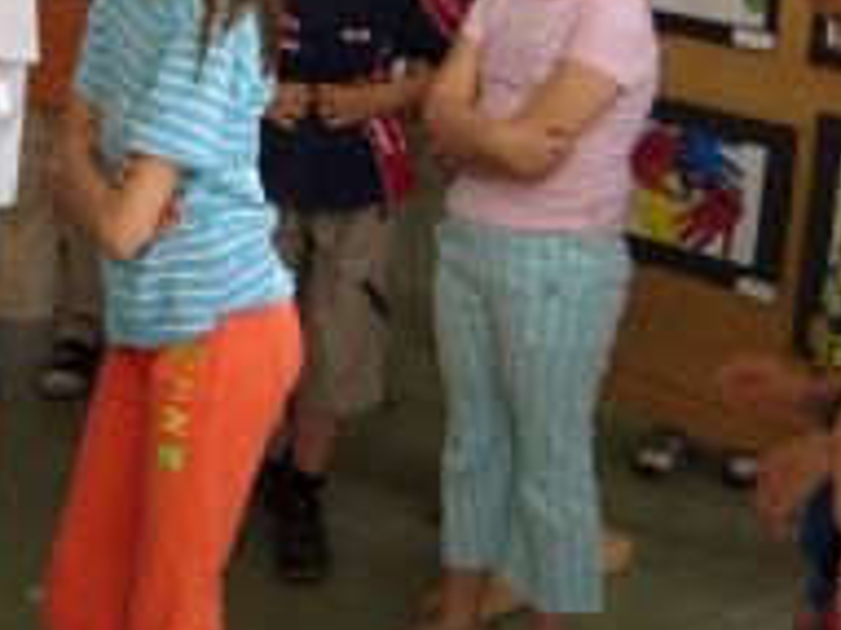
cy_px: 37
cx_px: 167
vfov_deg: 18.7
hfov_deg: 24.9
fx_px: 1870
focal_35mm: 77
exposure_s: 1/100
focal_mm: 5.8
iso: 80
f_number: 2.8
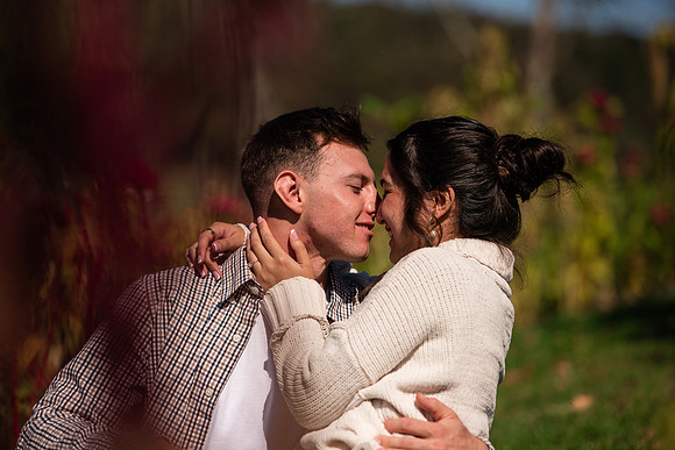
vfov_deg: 8.6
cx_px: 338
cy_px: 225
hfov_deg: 12.8
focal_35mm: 160
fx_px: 3001
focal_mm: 160
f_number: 3.2
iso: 100
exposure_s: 1/4000
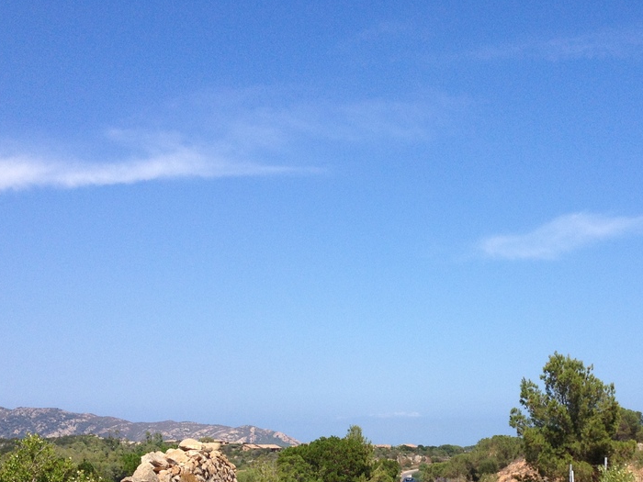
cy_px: 402
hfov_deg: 31.8
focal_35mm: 60
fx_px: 1115
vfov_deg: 24.0
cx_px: 451
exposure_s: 1/1905
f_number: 2.4
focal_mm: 4.28
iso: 50
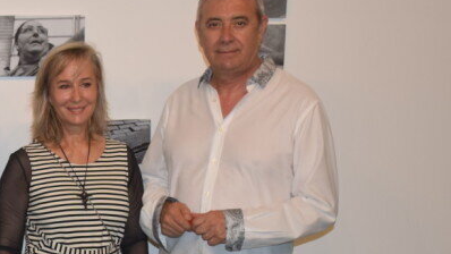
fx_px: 1160
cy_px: 289
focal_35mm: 97
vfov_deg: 12.3
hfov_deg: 21.0
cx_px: -39
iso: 800
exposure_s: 1/80
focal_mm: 24
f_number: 4.5
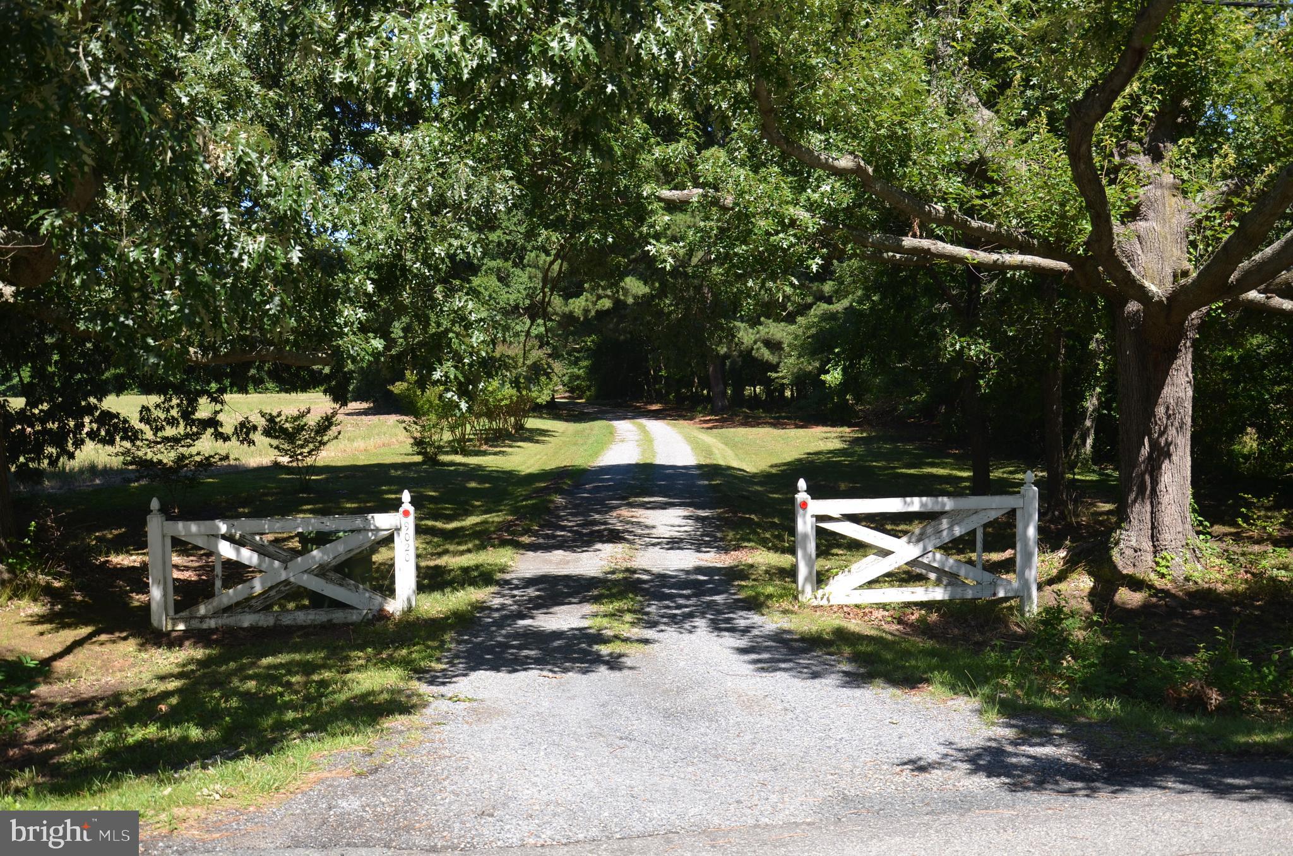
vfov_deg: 39.8
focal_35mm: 33
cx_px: 646
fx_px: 1183
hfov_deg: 57.3
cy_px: 428
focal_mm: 22
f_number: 5.6
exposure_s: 1/250
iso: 100
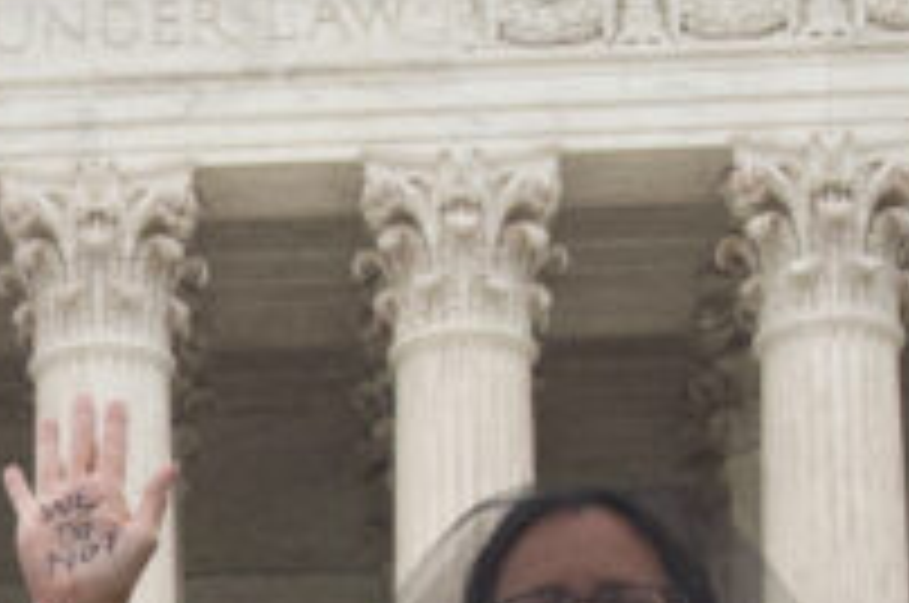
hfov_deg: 10.6
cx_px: -176
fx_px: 4803
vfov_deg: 6.8
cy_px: 1375
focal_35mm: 191
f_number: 10
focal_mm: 25
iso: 800
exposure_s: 1/400
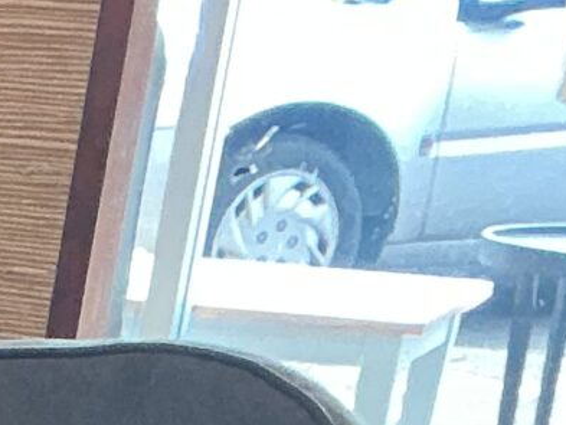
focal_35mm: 189
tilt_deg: -25.0
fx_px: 3091
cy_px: 1256
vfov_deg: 7.1
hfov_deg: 8.5
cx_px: -1190
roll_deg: -0.3
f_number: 1.8
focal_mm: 3
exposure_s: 1/60
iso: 160
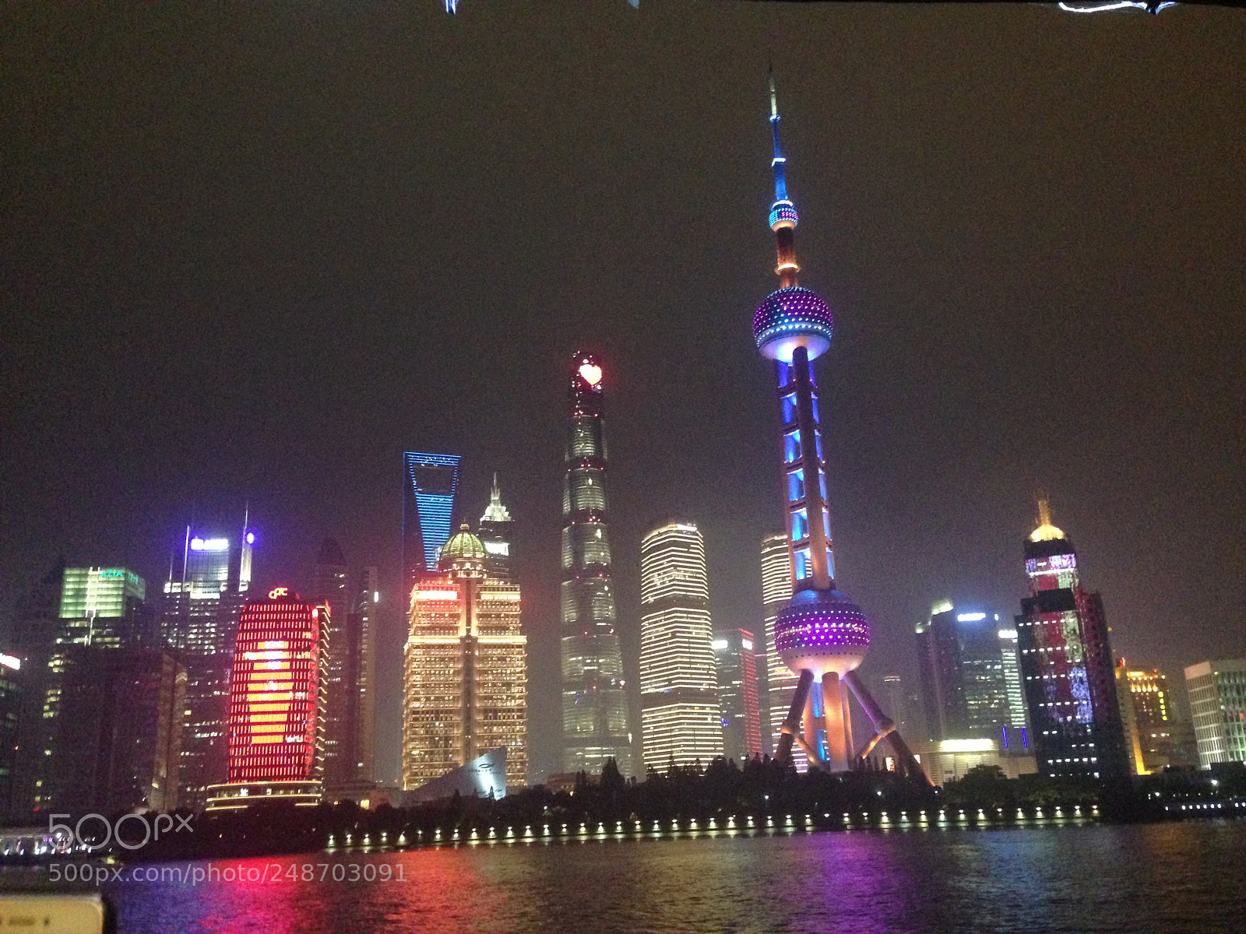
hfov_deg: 55.4
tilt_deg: +18.2
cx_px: 623
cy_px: 467
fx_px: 1188
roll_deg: +1.7
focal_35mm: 33
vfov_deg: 42.9
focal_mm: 4.12
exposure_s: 1/15
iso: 640
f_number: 2.4
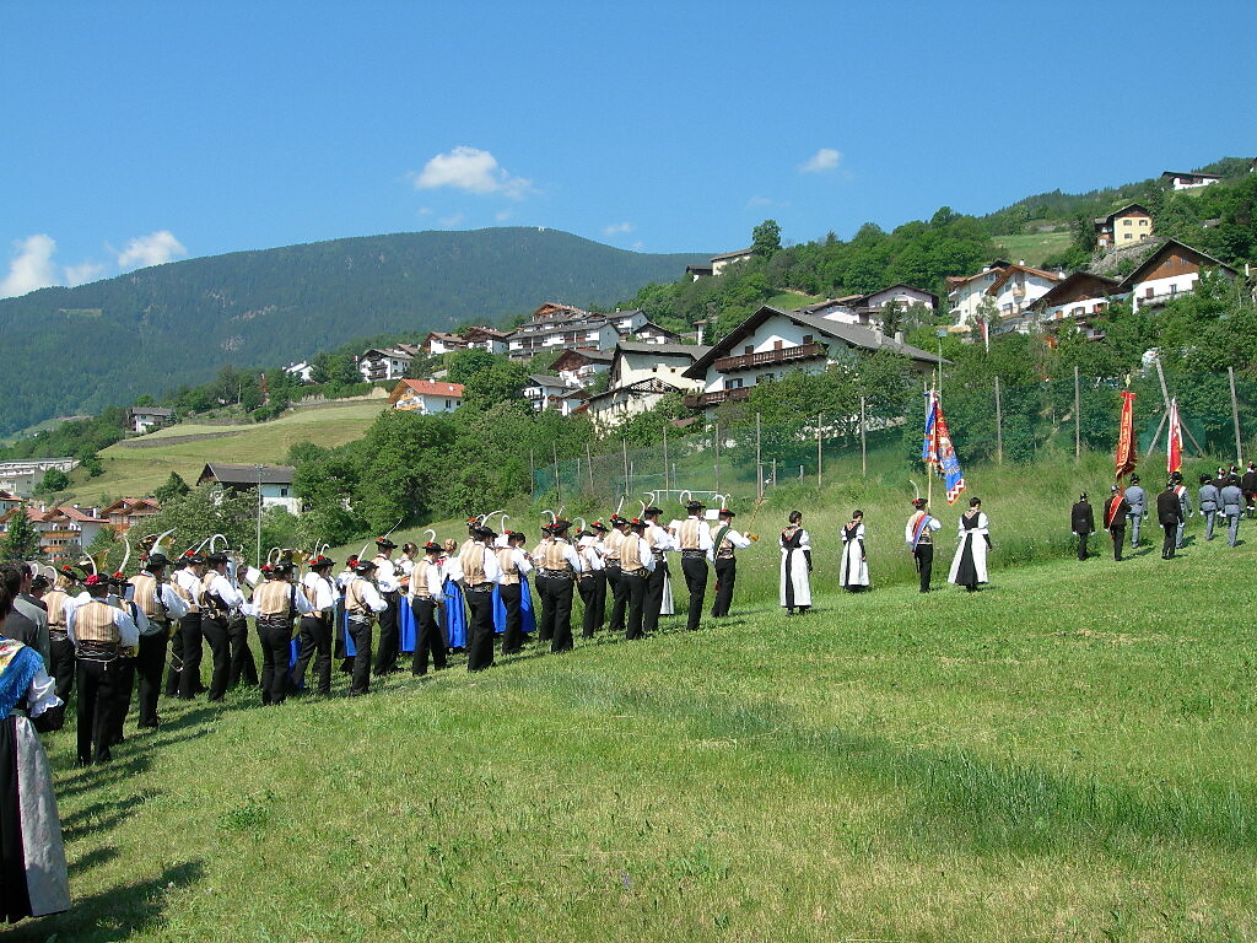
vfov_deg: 37.7
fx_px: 1380
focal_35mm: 38
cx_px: 628
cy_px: 472
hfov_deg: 49.0
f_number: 4.8
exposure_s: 1/381
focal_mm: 7.8
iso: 50
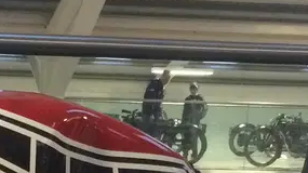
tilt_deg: -11.7
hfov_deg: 16.0
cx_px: 46
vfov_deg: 8.7
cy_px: 328
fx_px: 1086
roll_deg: -1.3
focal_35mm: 133
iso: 250
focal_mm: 4.15
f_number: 2.2
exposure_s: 1/30
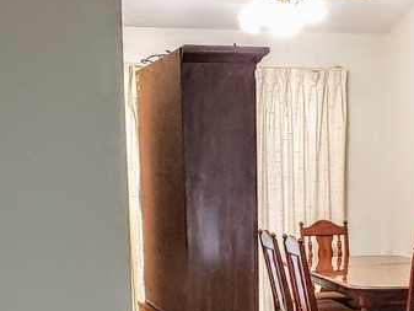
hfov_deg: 25.5
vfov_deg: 18.6
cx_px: 273
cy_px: 348
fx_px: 909
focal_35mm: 76
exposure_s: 1/40
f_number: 1.5
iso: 100
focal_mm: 4.23
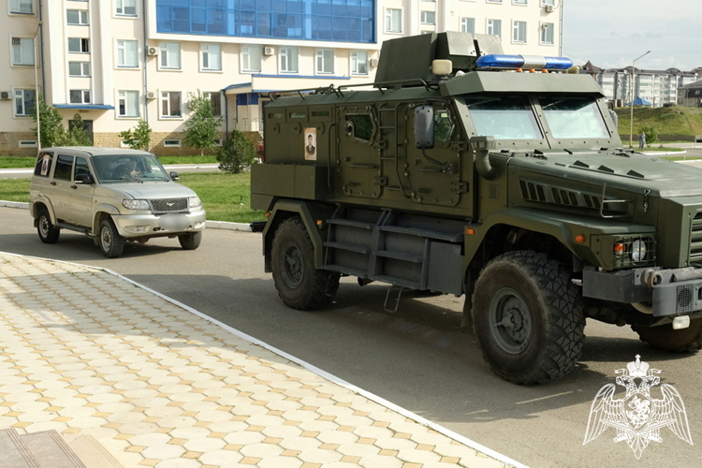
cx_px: 351
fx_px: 877
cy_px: 234
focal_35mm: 45
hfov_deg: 43.6
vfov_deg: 29.9
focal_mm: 30.2
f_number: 5.6
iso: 1600
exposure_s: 1/4700
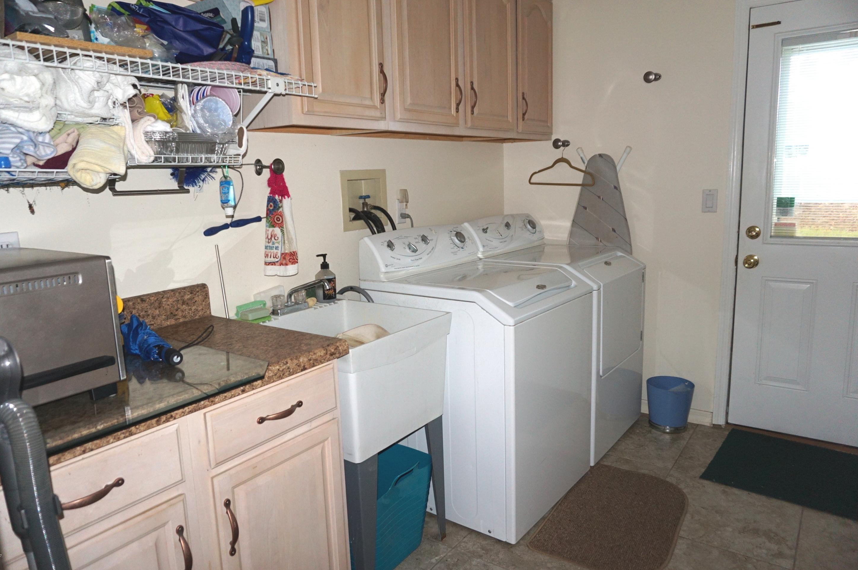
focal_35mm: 25
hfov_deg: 71.5
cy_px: 277
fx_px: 595
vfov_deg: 51.2
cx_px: 417
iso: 800
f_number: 3.5
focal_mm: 16
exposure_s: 1/60
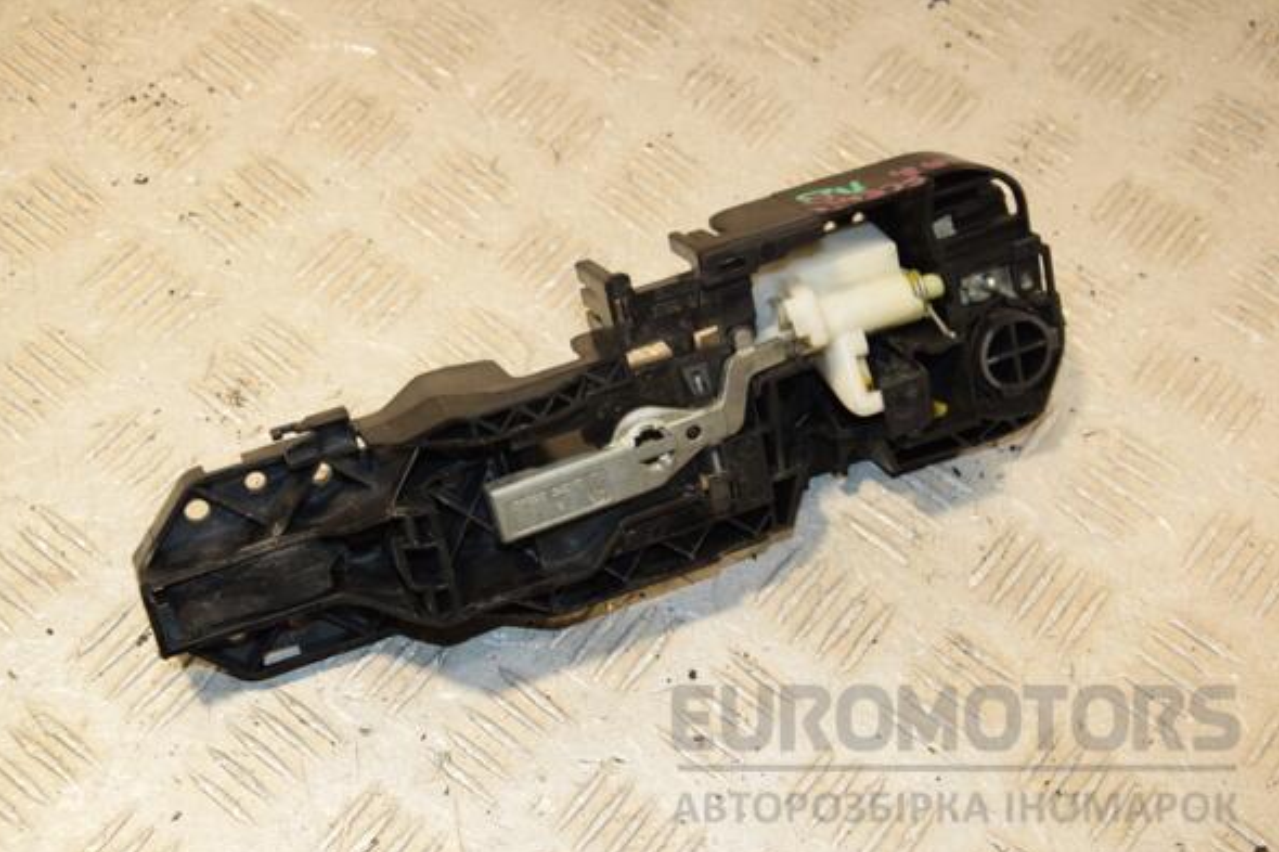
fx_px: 2060
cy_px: 429
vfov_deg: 23.4
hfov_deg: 34.5
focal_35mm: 58
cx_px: 631
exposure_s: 1/200
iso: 800
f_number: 7.1
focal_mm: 38
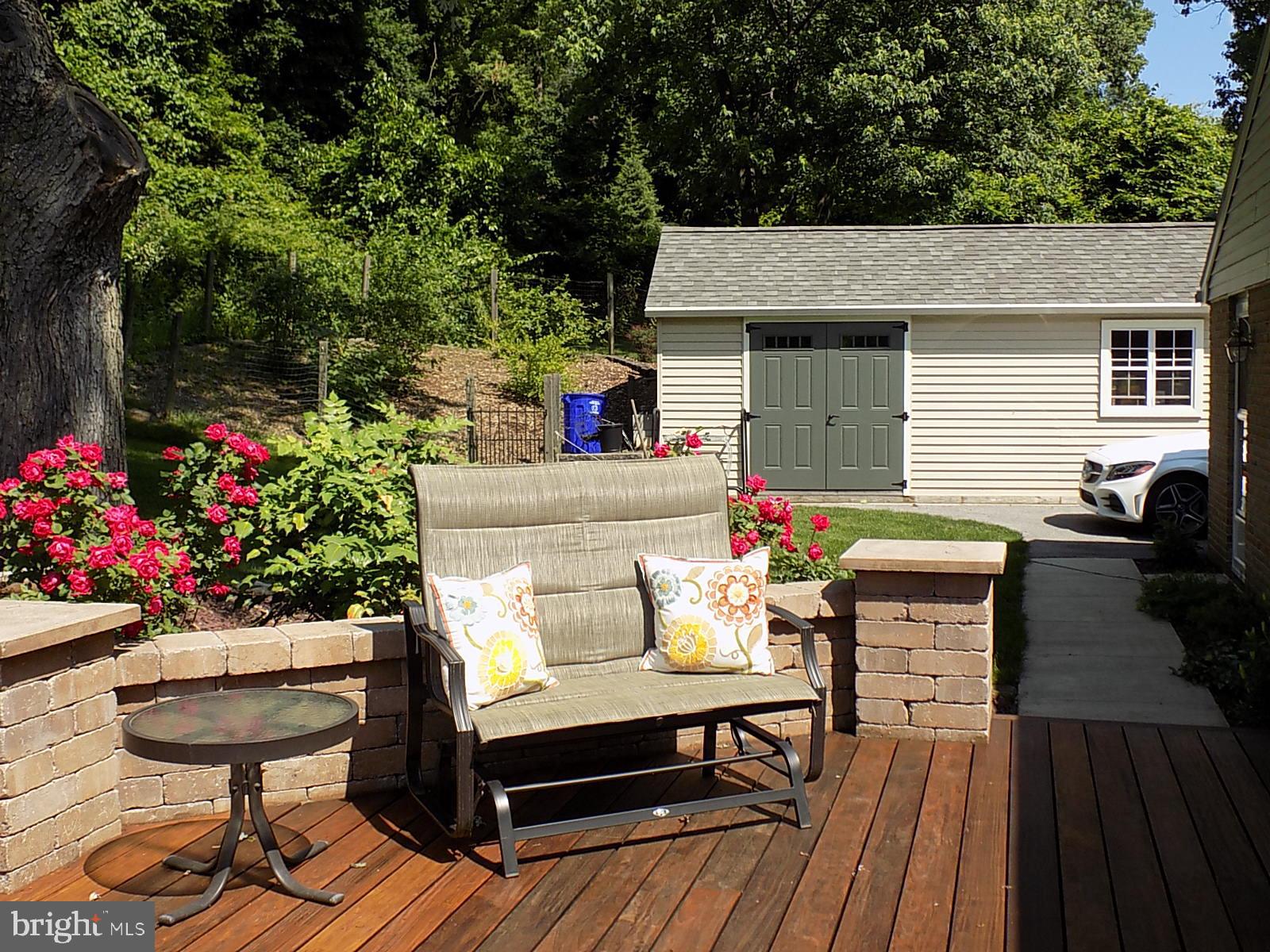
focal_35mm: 37
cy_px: 476
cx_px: 635
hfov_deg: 50.1
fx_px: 1357
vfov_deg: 38.7
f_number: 3.5
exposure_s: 1/640
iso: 80
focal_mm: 6.6
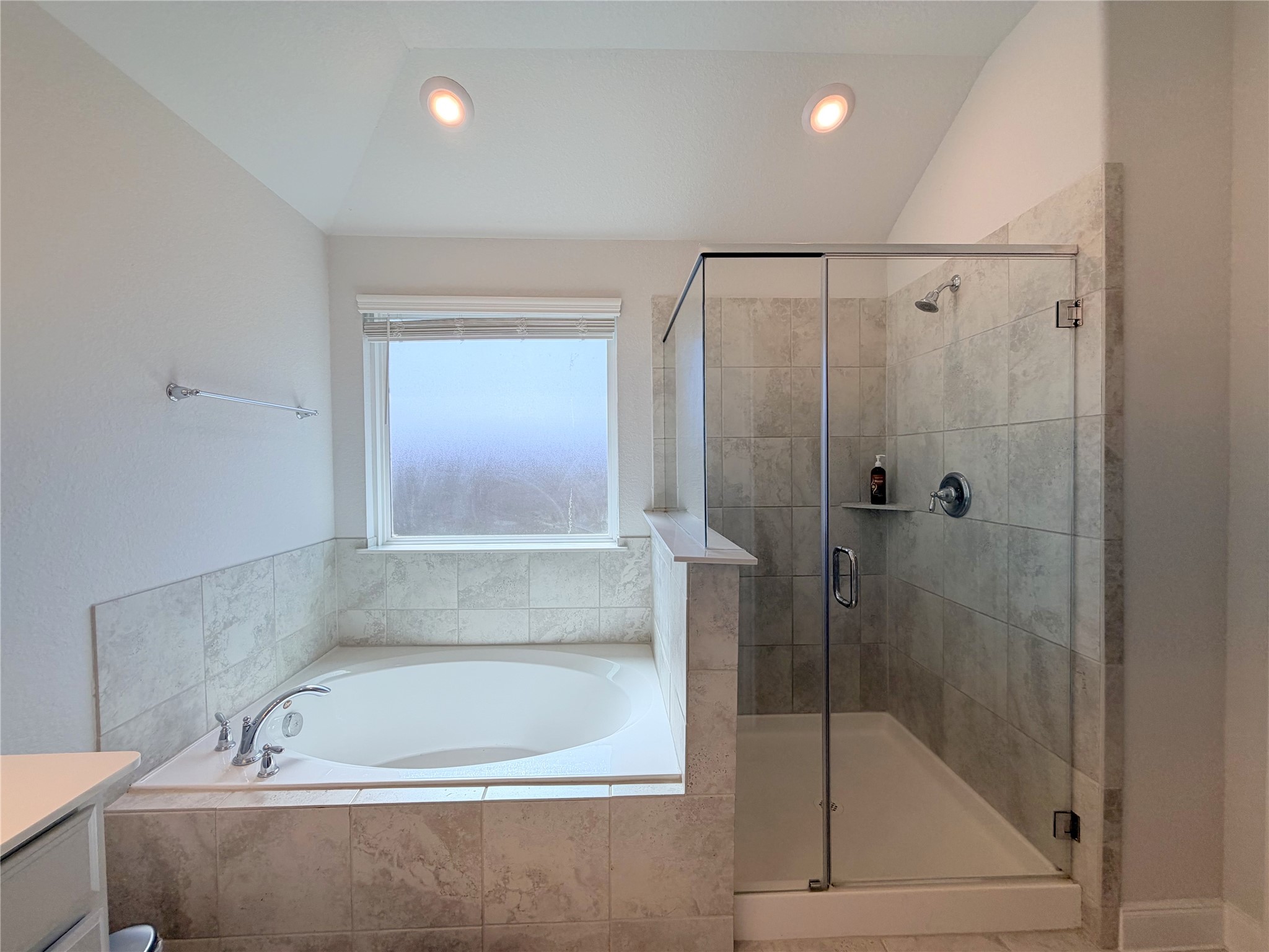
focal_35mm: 14
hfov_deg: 102.1
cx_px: 634
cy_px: 476
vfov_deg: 85.7
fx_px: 513
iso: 50
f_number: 2.2
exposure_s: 1/296
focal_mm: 2.22
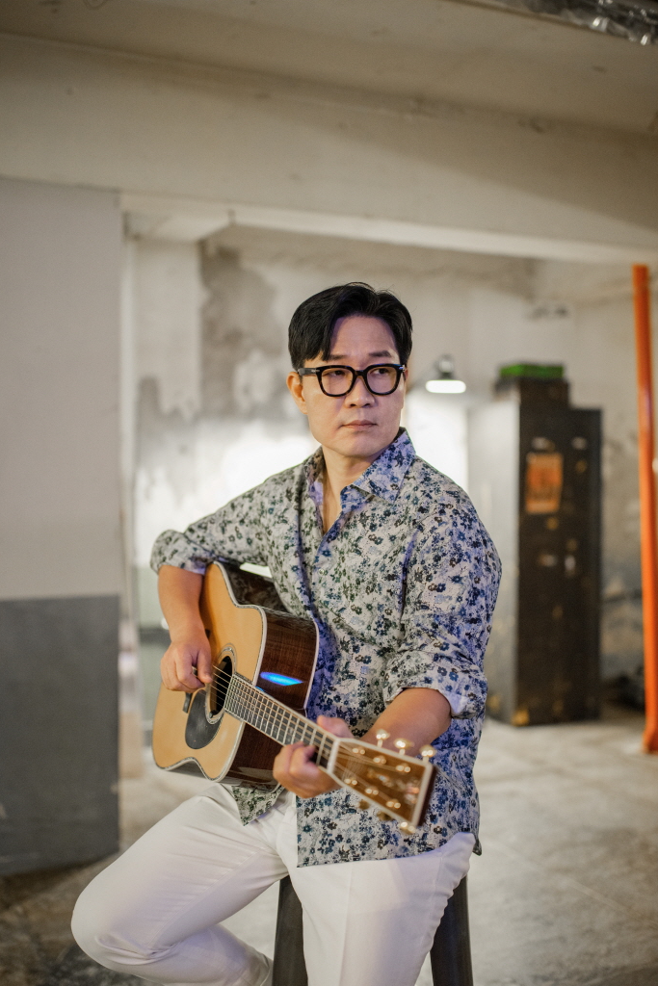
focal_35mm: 41
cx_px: 321
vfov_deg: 47.4
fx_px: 1124
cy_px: 509
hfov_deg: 32.6
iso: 1600
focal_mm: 35
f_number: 1.2
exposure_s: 1/160
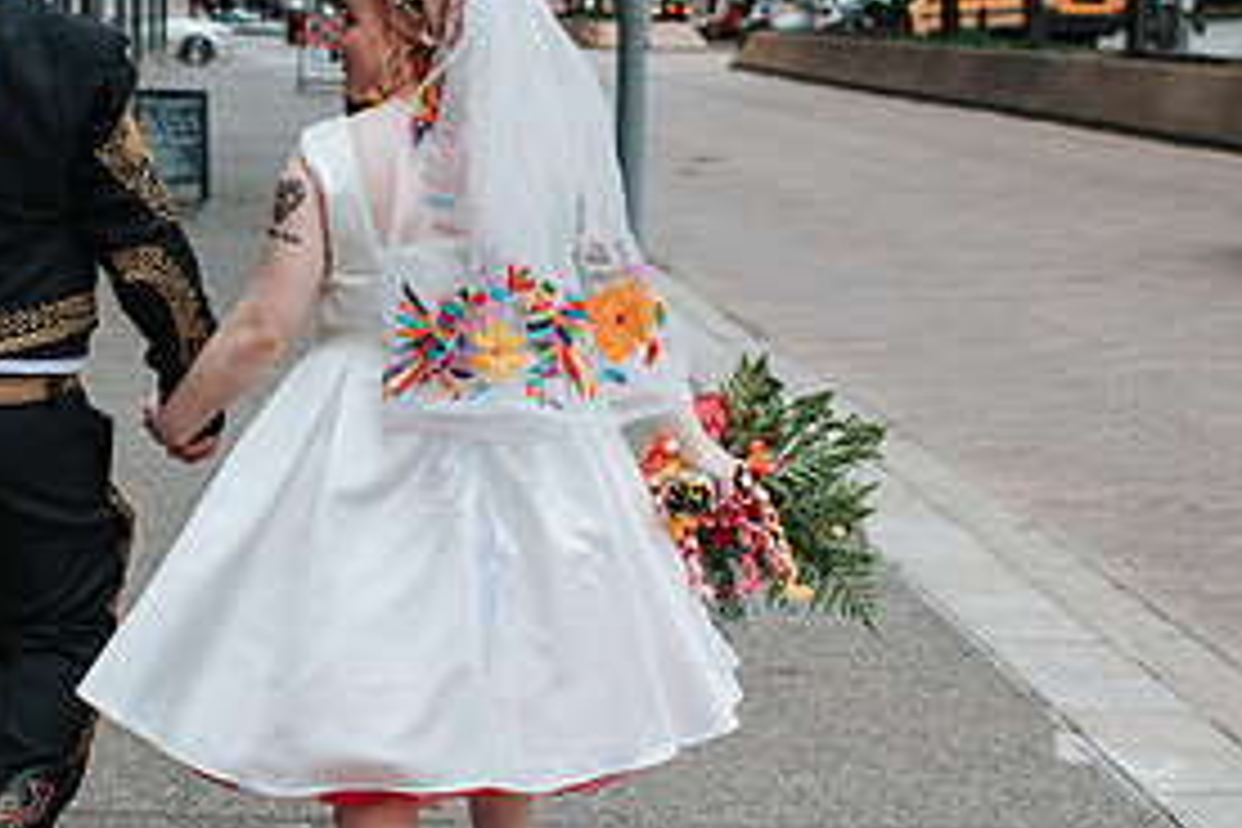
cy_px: 308
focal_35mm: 82
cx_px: 304
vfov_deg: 16.6
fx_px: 2829
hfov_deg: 24.5
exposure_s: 1/1250
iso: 450
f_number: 3.5
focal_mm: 35
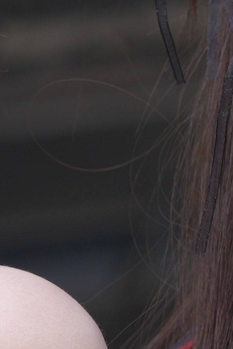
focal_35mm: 741
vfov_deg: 2.8
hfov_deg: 1.8
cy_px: 642
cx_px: -341
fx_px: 7193
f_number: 7.1
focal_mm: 105
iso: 125
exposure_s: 1/160
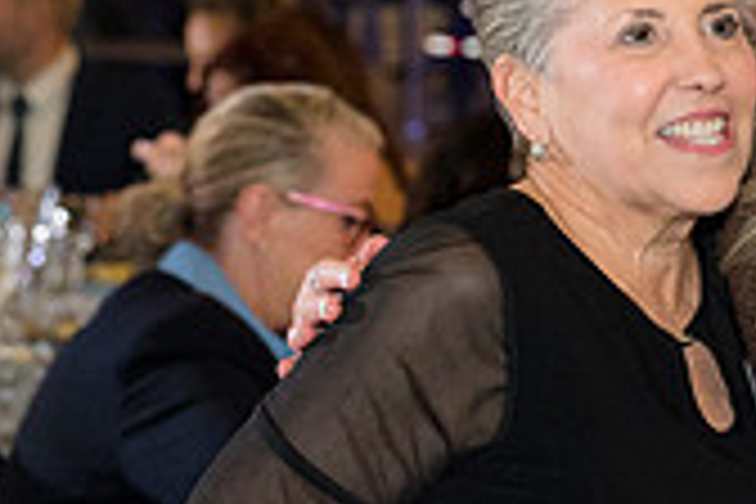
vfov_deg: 6.6
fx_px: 4347
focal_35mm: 207
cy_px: 124
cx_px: 958
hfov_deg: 9.8
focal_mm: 60
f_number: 4
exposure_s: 1/125
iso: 3200
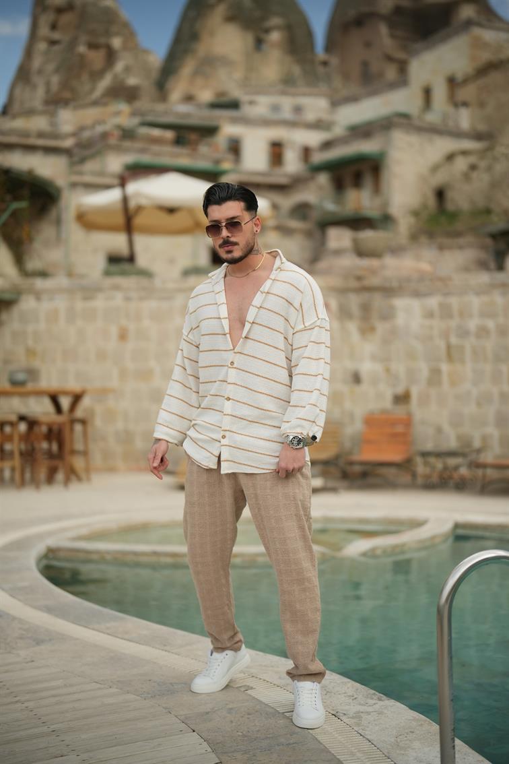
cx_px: 254
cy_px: 382
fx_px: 1060
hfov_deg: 27.0
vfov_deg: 39.6
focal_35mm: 50
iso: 320
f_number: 1.2
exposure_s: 1/1250
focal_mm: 50
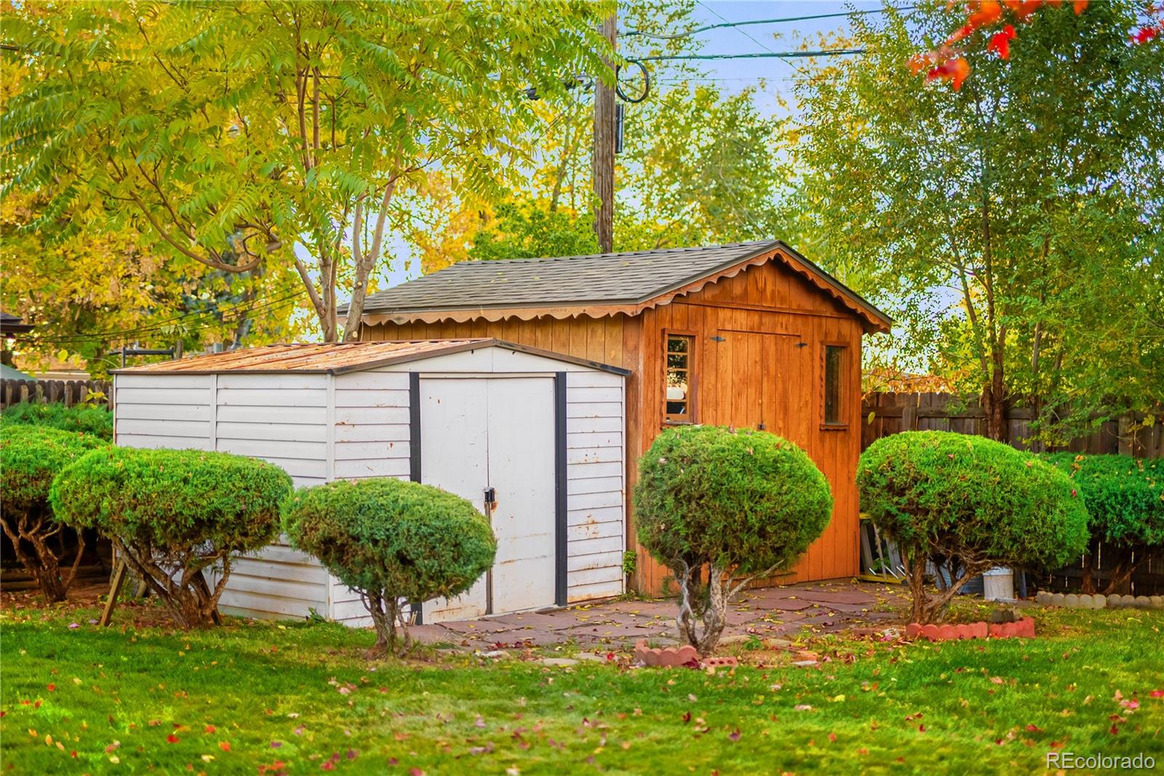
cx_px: 582
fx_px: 1616
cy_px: 388
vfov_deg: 27.0
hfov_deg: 39.6
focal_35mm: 50
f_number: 1.4
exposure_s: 1/500
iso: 160
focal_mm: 50
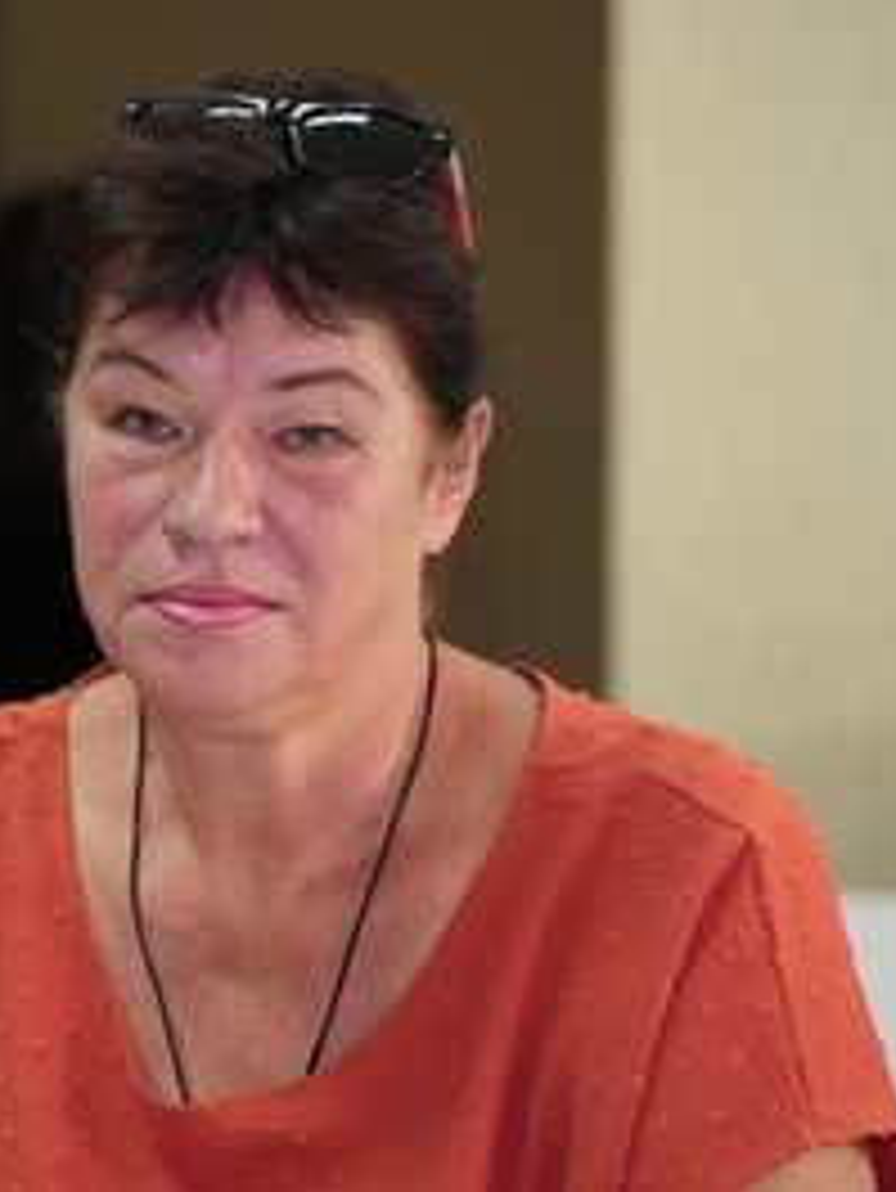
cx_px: 234
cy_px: 596
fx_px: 3759
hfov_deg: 13.6
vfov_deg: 18.0
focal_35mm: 109
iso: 640
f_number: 2.8
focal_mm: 75
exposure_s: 1/50
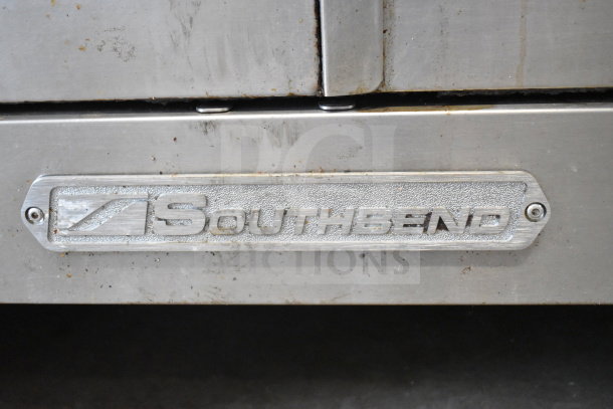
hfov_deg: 41.1
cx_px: 306
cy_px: 204
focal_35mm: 48
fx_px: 817
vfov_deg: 28.1
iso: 6400
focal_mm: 32
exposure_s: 1/125
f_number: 5.6
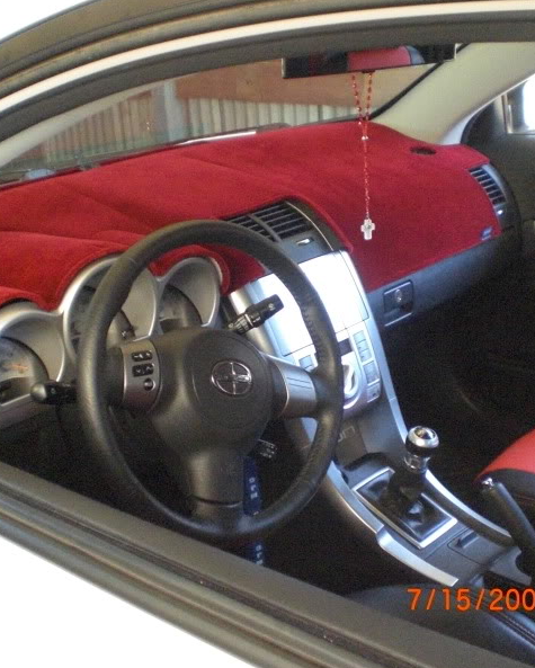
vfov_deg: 37.3
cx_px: 273
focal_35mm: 50
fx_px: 989
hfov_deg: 30.3
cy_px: 335
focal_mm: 6.3
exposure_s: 1/100
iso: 800
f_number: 3.1
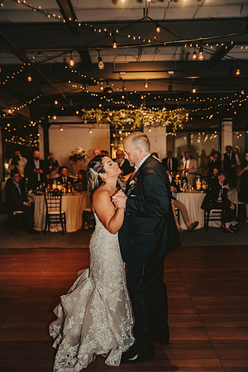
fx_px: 362
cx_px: 124
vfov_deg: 54.4
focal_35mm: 35
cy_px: 186
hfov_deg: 37.9
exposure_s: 1/100
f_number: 3.2
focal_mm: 35
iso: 1250
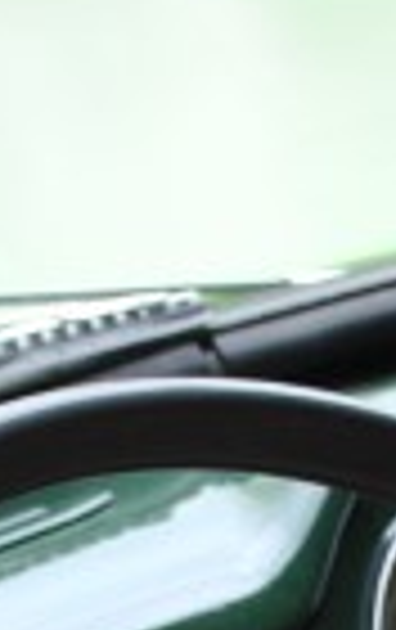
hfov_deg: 4.4
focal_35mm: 295
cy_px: 1220
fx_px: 5073
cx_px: -306
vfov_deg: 6.9
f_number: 5.6
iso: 125
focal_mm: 30
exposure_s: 1/125
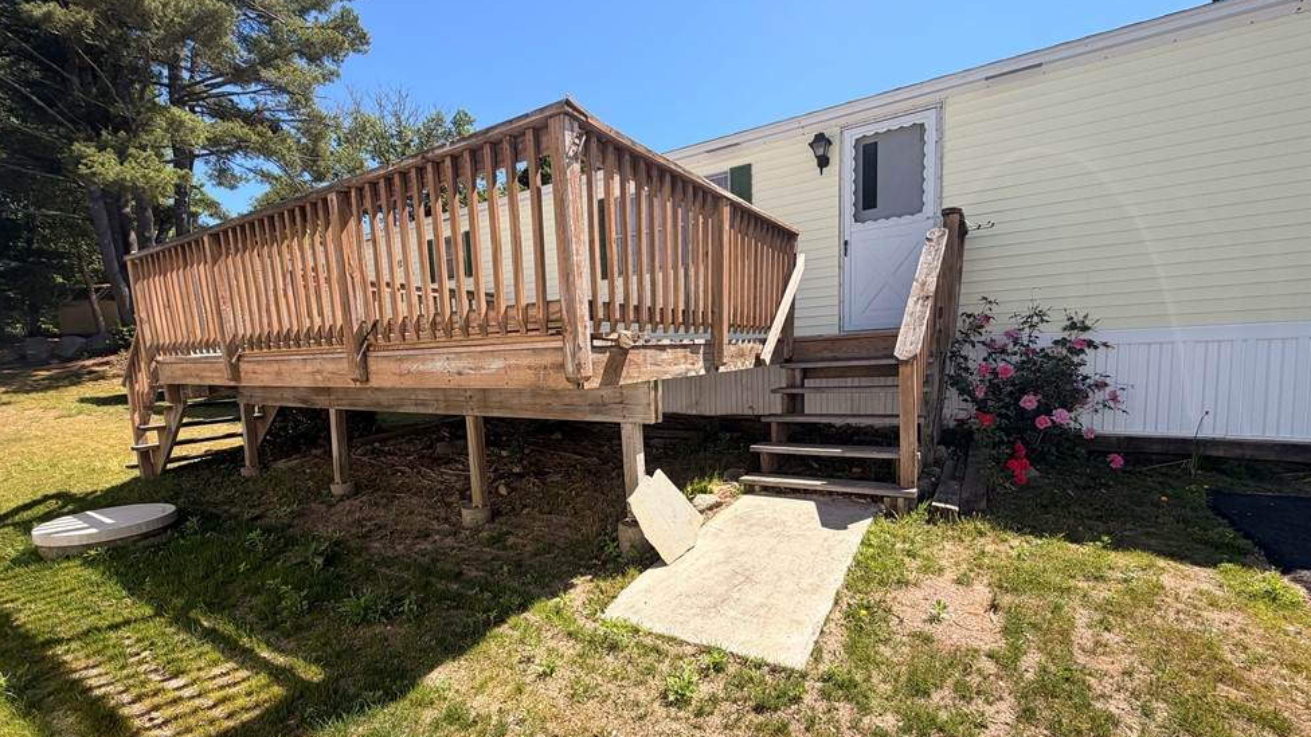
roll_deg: +2.8
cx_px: 633
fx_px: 556
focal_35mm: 16
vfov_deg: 66.7
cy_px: 423
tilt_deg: -7.3
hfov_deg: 99.3
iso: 32
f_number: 2.2
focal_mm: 2.22
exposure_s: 1/770
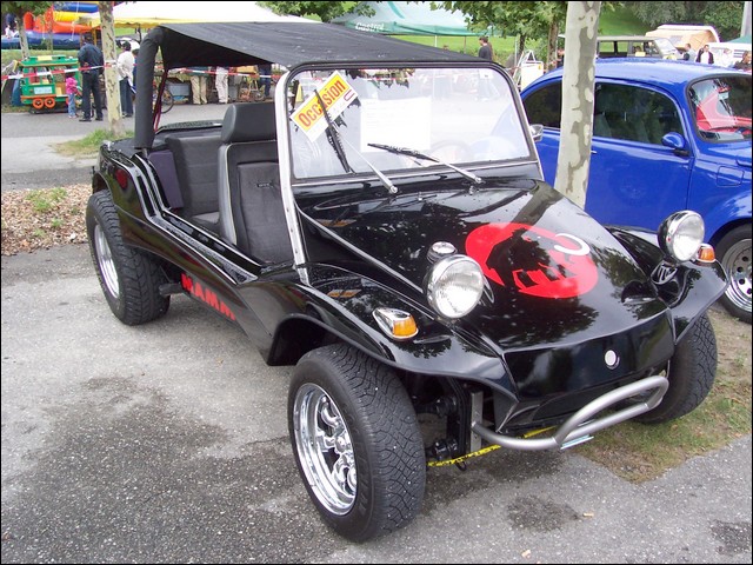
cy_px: 282
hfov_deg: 50.1
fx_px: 805
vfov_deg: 38.7
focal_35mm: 37
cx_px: 376
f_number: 2.8
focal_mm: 5.6
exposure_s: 1/180
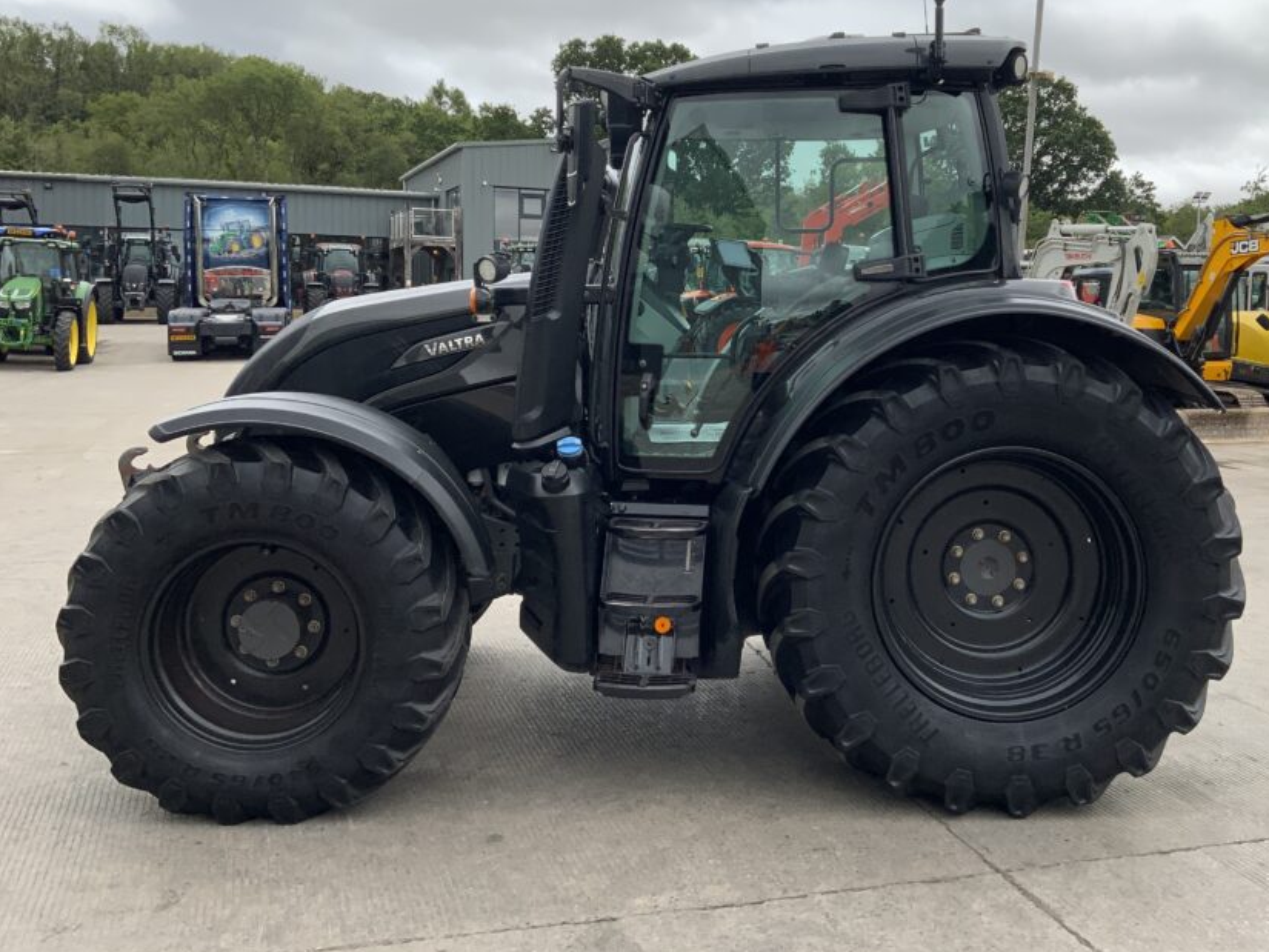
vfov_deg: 39.5
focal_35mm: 36
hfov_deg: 51.1
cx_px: 735
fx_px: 1320
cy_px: 380
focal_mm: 3
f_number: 1.8
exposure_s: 1/869
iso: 16
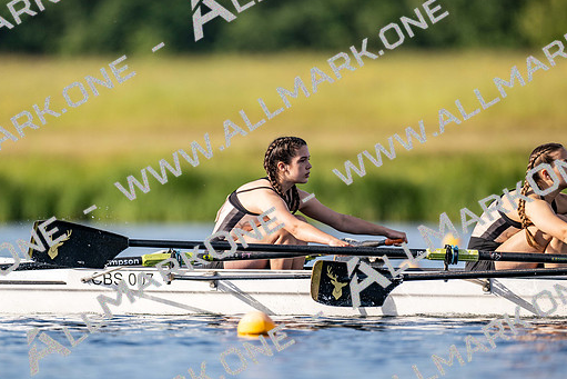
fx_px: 10728
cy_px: 204
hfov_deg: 3.0
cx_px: 252
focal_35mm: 681
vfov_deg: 2.0
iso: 280
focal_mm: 600
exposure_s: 1/2500
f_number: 4
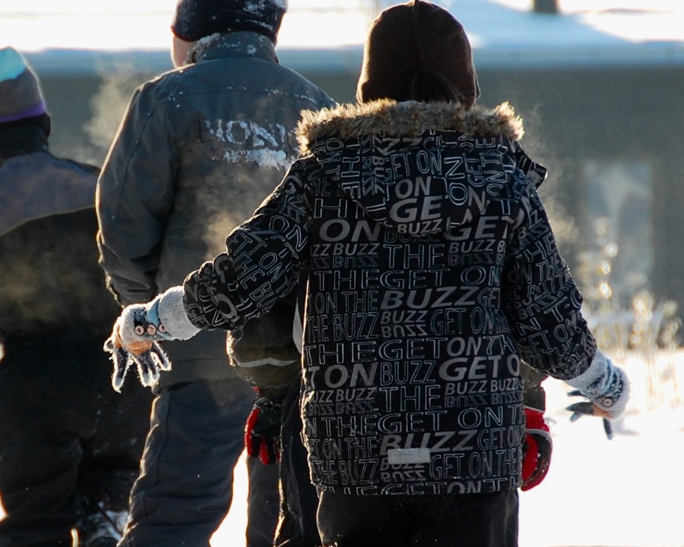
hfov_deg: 3.9
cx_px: 120
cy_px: 305
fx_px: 9926
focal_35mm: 490
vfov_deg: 3.2
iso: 200
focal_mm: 135
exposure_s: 1/500
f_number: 5.6
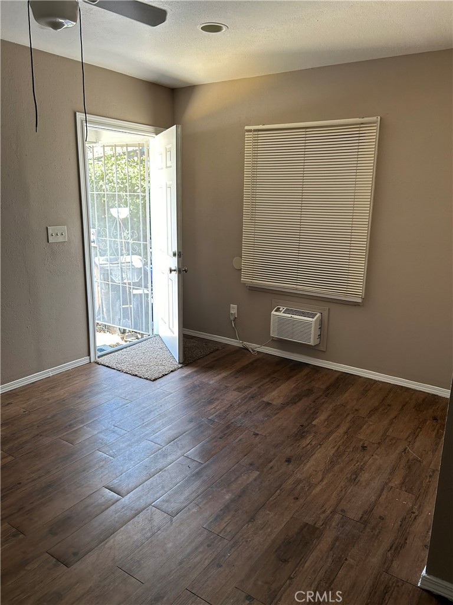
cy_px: 302
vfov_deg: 67.3
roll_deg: -1.4
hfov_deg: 53.1
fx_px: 454
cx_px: 226
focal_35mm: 26
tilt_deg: -11.9
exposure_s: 1/121
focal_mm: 5.7
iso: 80
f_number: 1.5
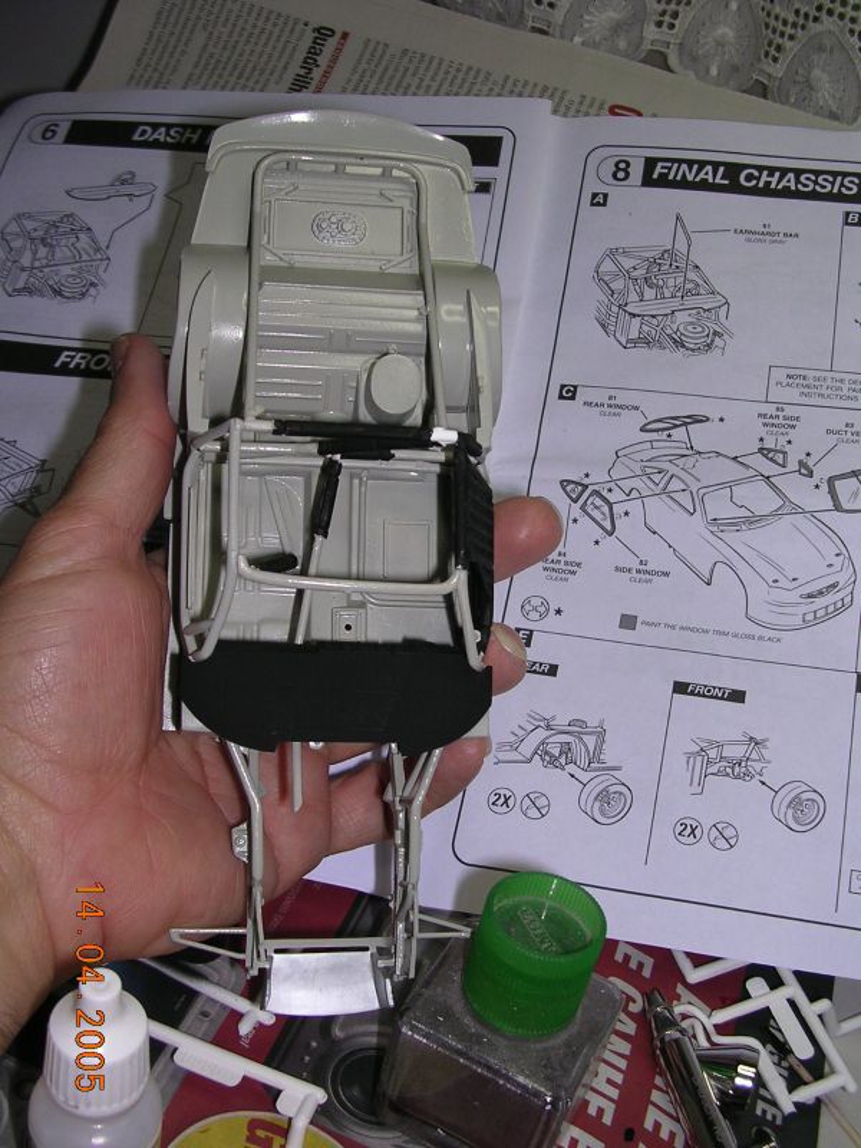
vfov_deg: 49.0
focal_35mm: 38
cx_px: 430
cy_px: 574
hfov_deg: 37.7
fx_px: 1260
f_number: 2.8
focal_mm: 5.8
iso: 100
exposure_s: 1/60.1
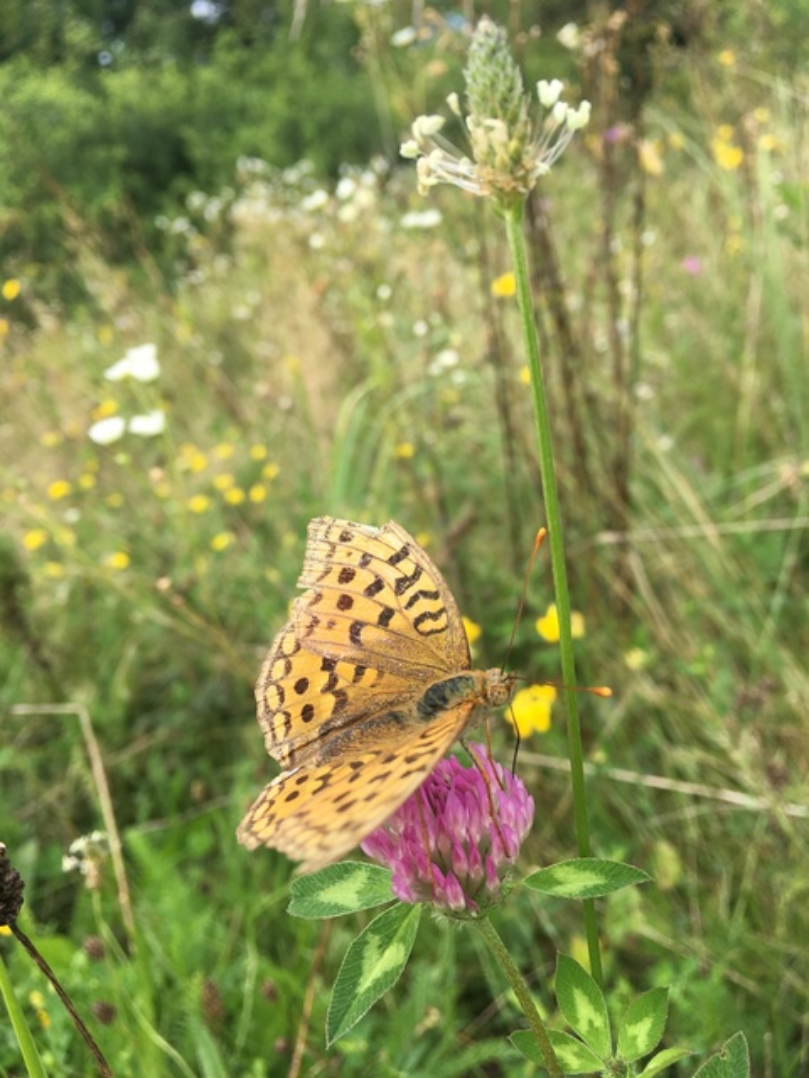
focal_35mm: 29
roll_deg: +5.3
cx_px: 404
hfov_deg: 48.2
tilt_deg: -23.8
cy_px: 539
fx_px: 904
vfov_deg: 61.7
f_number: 2.2
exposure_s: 1/712
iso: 25
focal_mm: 4.15
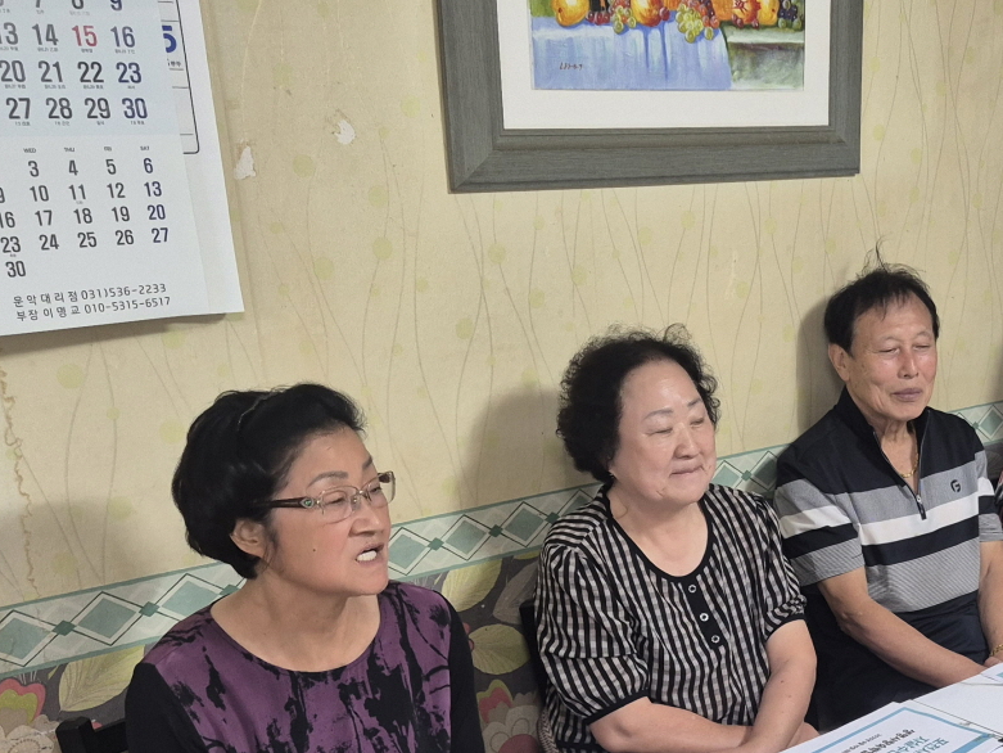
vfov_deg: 26.9
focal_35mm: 53
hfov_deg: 34.5
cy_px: 616
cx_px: 872
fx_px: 1536
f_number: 1.8
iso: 200
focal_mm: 5.4
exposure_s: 1/120
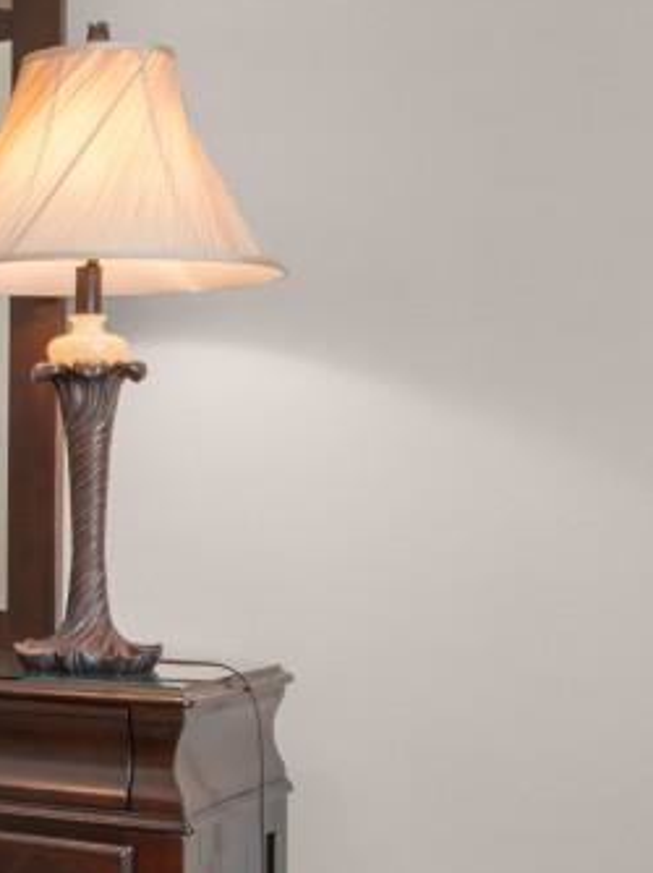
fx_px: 1763
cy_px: 478
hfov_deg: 15.7
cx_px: -713
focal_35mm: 70
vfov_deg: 27.8
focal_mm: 10
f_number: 4.5
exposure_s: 1/15
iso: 100
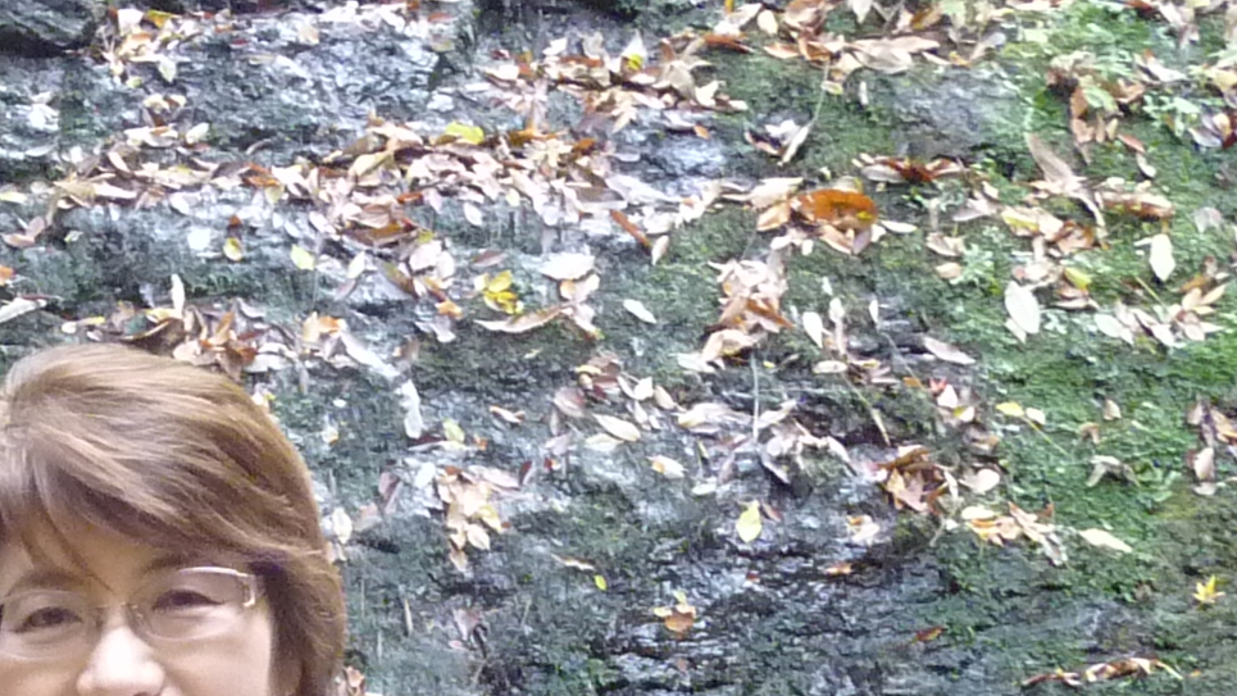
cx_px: 156
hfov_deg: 19.0
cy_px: 634
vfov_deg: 10.9
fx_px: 3641
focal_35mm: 111
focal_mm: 4.4
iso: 400
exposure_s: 1/30
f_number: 3.3
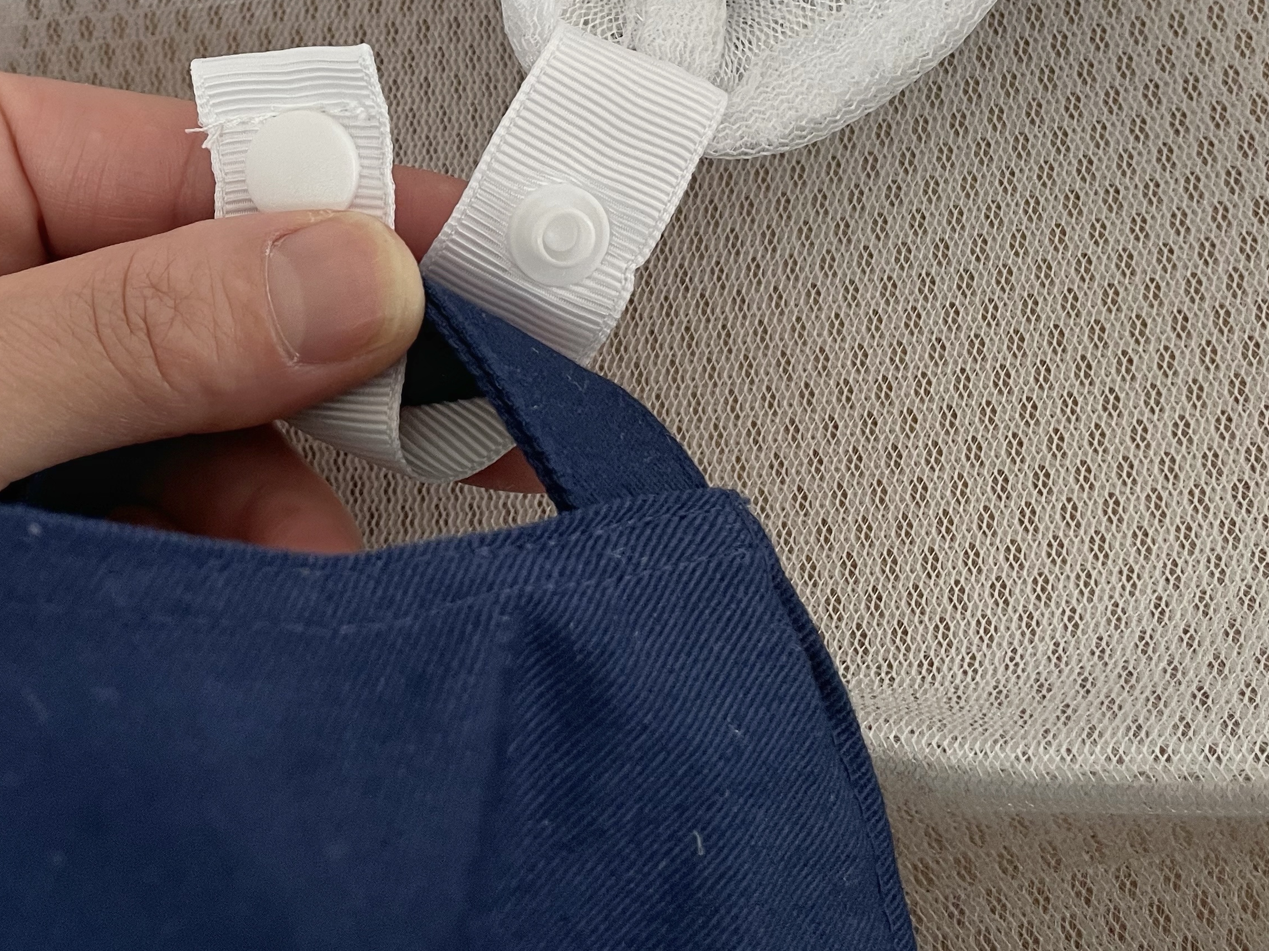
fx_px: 1686
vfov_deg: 30.8
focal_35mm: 46
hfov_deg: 40.1
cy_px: 194
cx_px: 324
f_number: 1.6
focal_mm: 4.2
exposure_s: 1/60
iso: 160
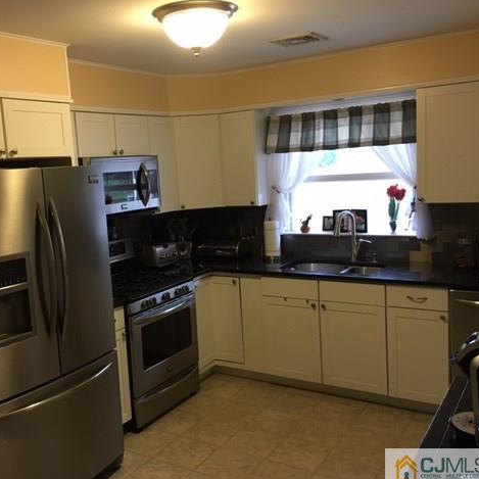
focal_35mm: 35
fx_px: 548
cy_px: 243
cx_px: 189
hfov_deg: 46.9
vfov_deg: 47.2
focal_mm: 4.15
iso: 125
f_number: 2.2
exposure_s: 1/30
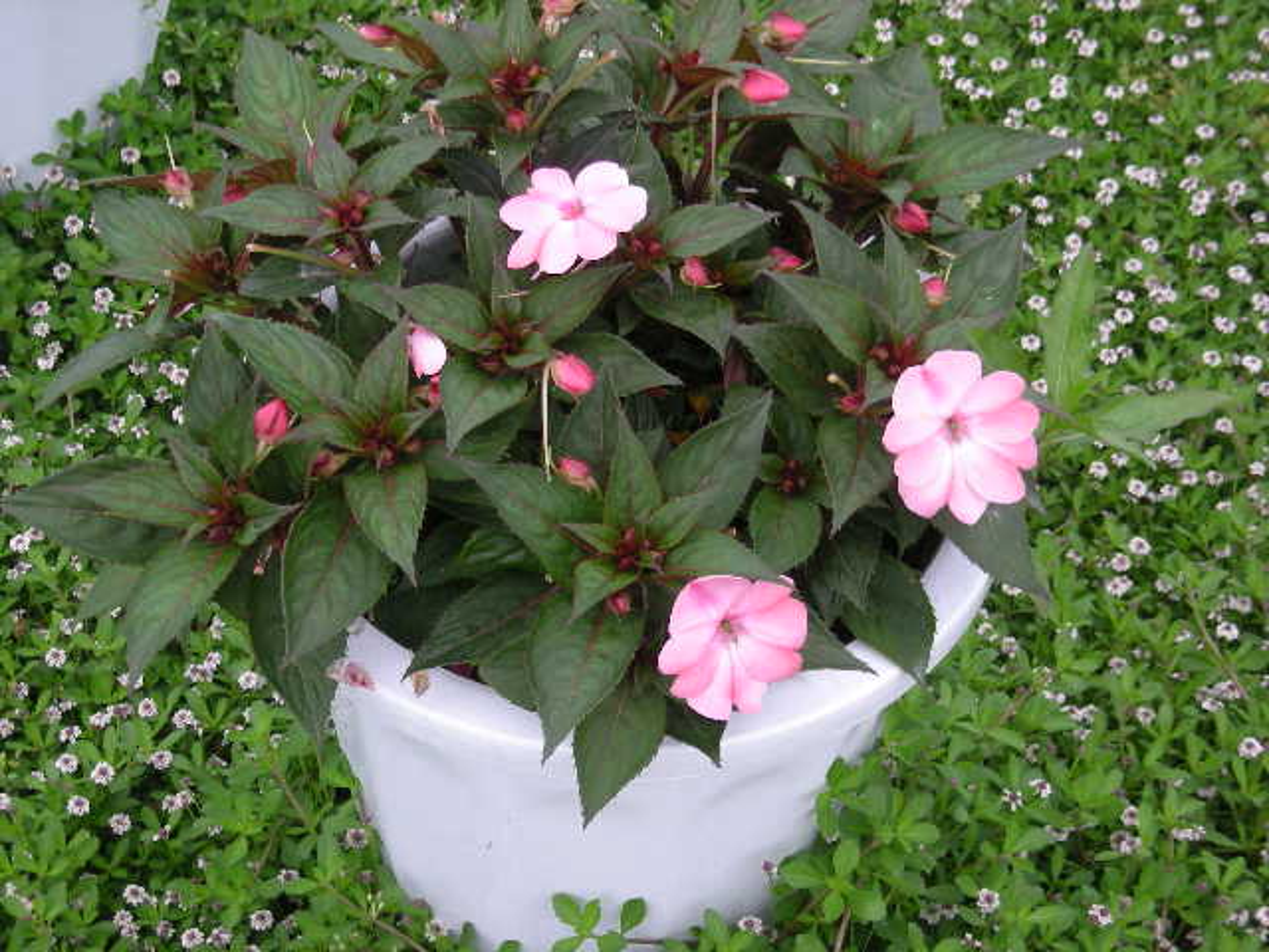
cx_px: 634
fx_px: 3079
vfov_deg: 17.6
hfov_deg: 23.3
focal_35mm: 84
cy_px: 476
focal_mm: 13.7
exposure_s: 1/263
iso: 50
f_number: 4.1
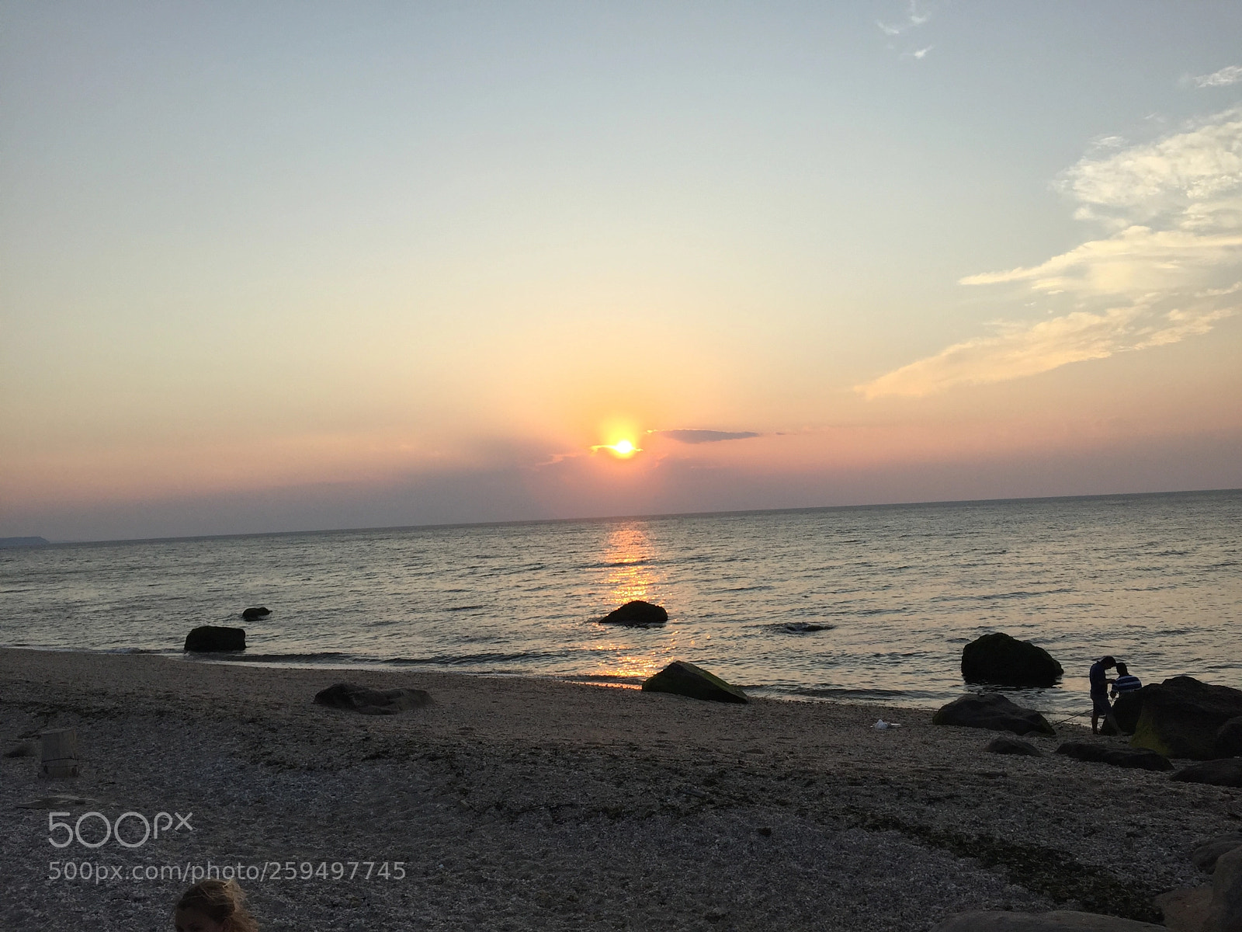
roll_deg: +2.5
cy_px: 466
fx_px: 1041
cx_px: 621
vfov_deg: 48.2
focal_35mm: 29
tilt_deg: +3.3
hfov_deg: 61.7
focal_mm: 4.15
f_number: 2.2
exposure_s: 1/1099
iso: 32
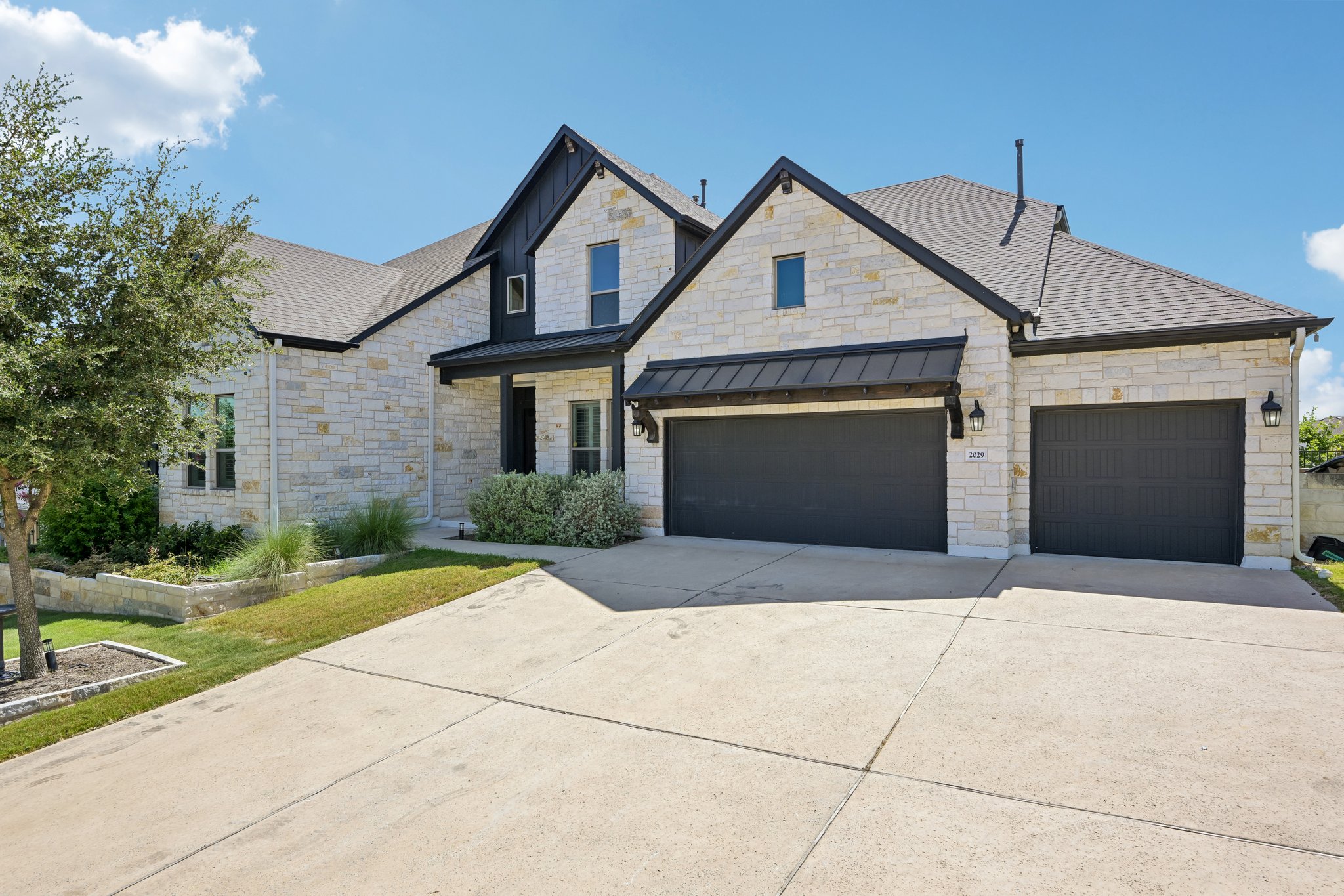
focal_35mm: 20
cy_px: 448
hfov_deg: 85.4
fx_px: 728
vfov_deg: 63.2
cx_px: 672
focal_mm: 19.5
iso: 100
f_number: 6.7
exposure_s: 1/350
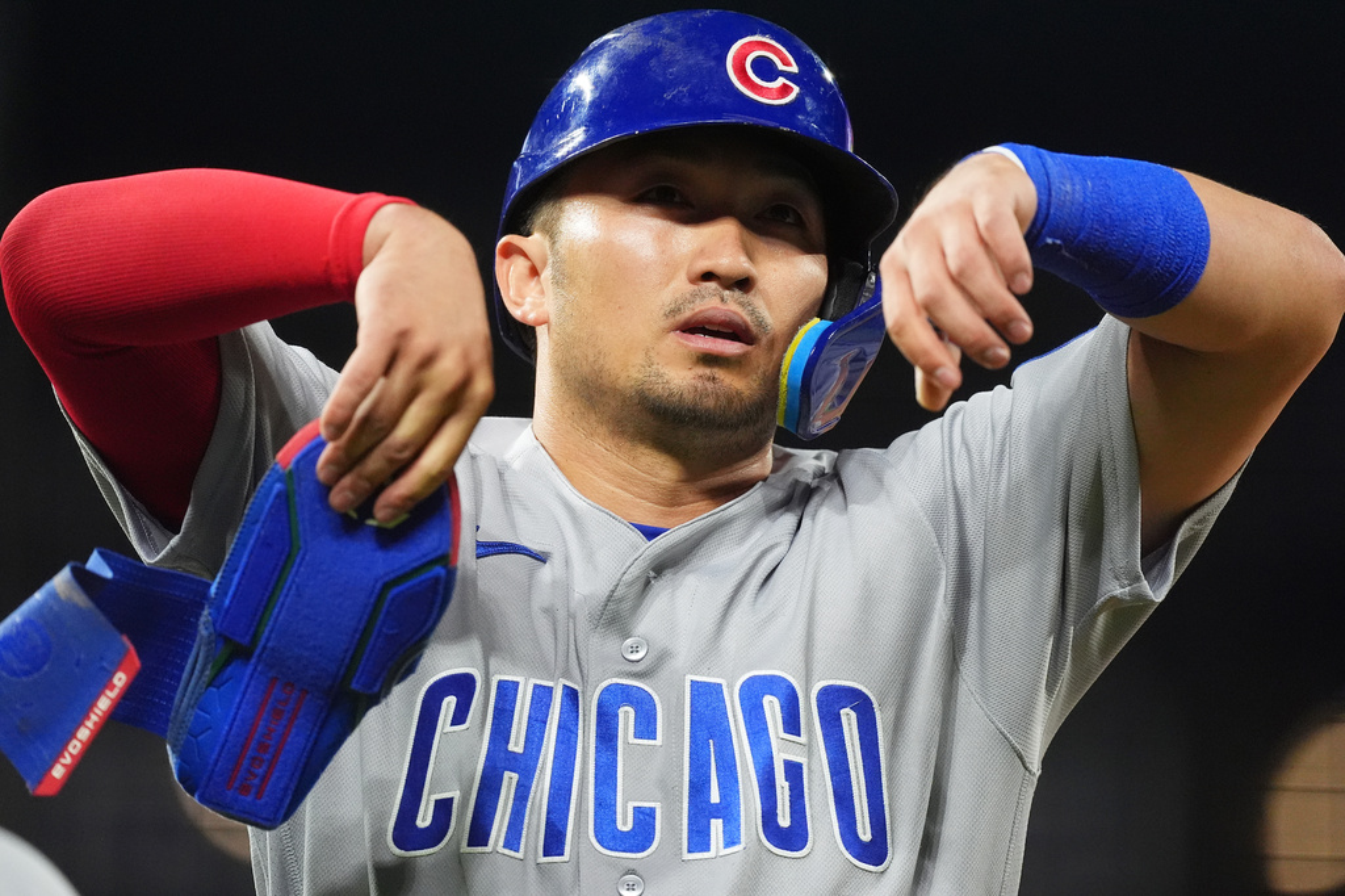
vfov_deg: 2.3
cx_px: 672
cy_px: 448
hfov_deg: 3.4
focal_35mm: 600
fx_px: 22408
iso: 5000
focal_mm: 600
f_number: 4
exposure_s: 1/1600
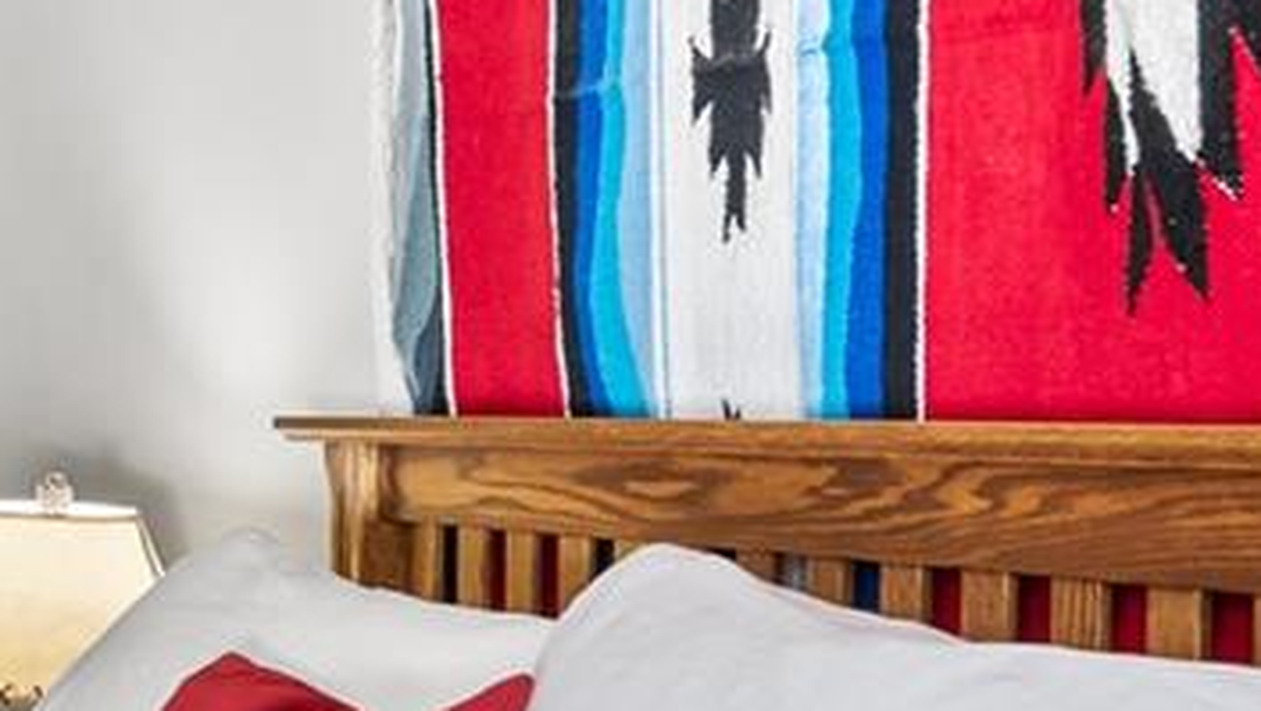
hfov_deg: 20.3
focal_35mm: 76
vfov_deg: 15.9
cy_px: 422
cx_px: -979
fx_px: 2543
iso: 200
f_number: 8
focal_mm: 16
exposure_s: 1.3
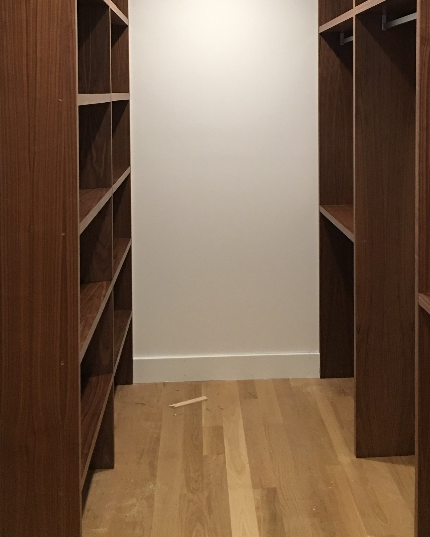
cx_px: 257
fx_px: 732
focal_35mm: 46
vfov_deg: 39.3
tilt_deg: -2.5
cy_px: 138
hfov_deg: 32.7
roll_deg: +0.2
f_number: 2.2
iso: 100
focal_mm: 4.15
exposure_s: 1/15
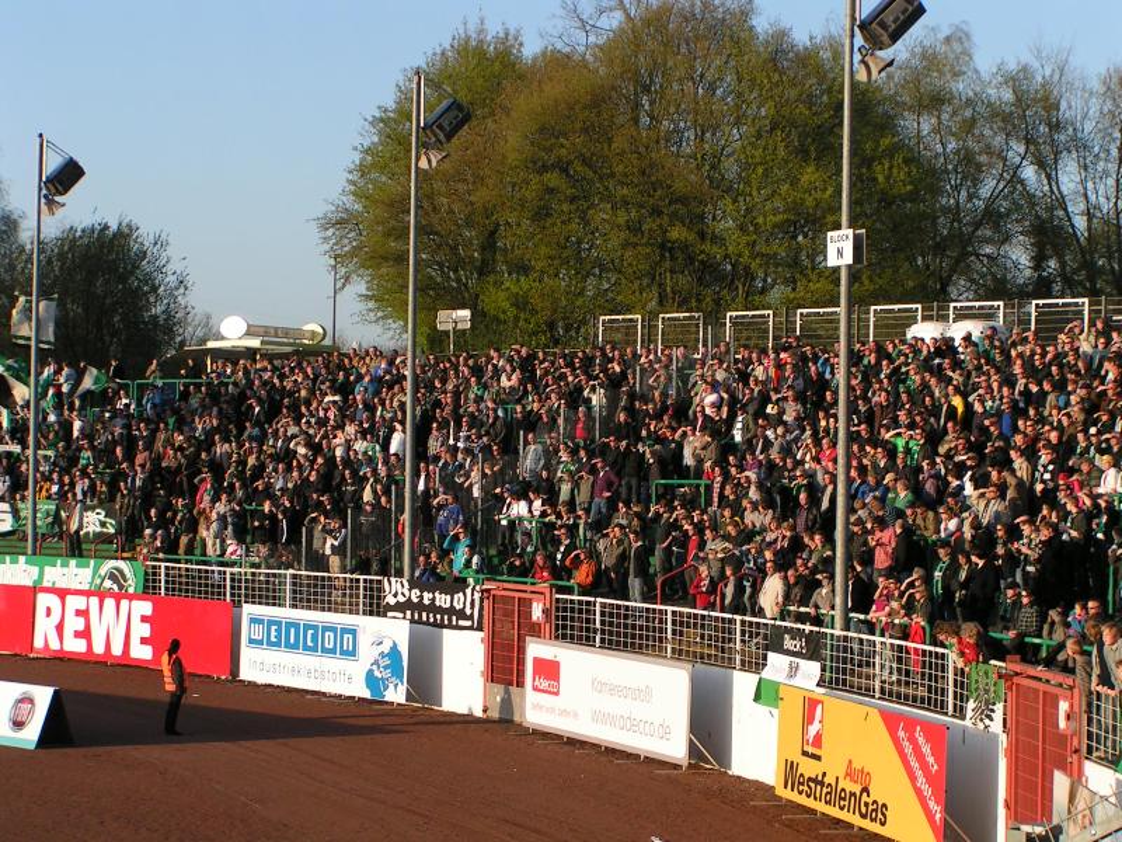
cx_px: 561
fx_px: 2561
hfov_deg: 24.7
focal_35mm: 79
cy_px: 421
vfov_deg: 18.7
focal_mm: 12.1
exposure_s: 1/250
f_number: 5
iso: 50
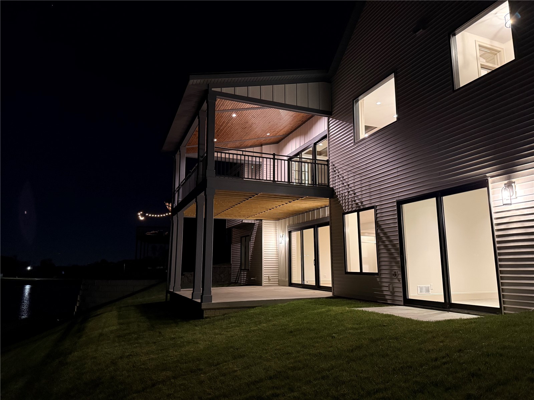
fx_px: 370
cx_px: 267
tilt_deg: +10.6
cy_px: 200
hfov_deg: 71.6
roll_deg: +0.4
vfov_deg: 56.8
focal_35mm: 24
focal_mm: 6.76
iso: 800
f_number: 1.78
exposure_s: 1/40
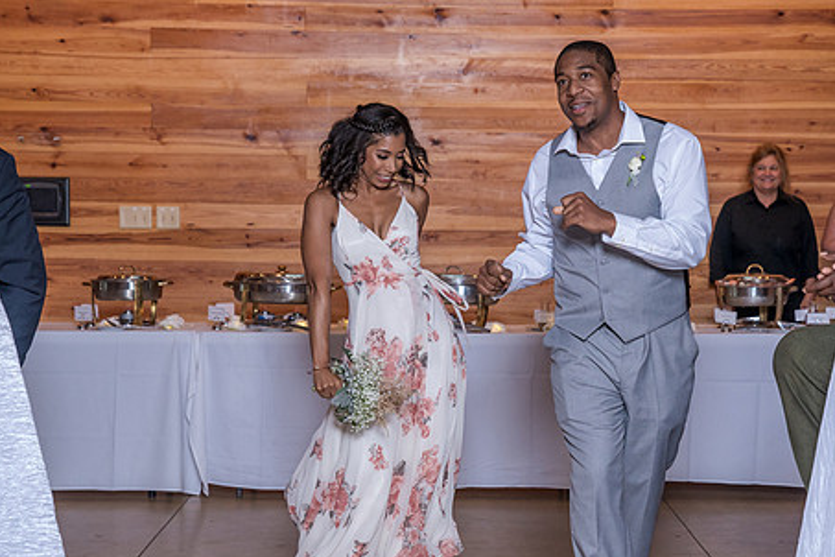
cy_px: 309
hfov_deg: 24.2
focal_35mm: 84
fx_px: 1948
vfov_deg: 16.3
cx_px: 500
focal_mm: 60
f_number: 4
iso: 2000
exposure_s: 1/200
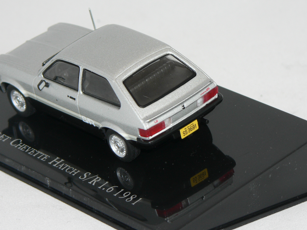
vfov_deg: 7.5
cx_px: 123
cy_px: 92
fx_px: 1765
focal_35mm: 199
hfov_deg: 9.9
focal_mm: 24.6
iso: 80
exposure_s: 1/60
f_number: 3.3
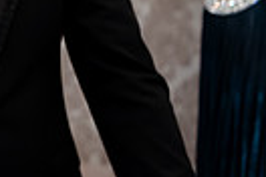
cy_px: -33
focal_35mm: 154
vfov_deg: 8.8
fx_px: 1138
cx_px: -310
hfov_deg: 11.6
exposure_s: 1/250
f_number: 2.5
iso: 1600
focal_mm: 35
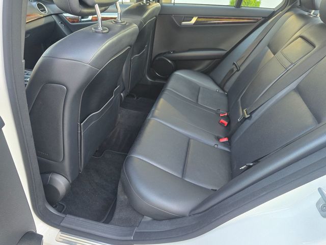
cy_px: 122
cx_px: 163
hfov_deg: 73.9
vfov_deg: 58.9
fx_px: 217
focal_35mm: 23
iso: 400
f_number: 1.7
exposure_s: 1/120
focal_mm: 6.3
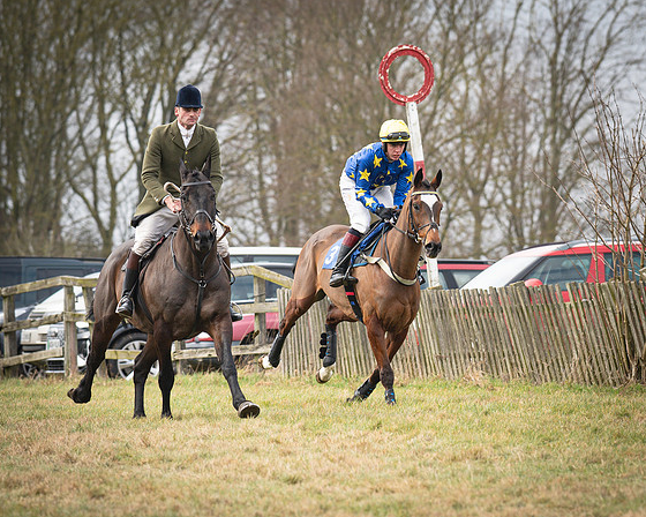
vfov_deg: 4.6
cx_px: 451
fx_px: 6424
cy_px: 250
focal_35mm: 336
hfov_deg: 5.8
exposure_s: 1/1000
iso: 100
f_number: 2.8
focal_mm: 135
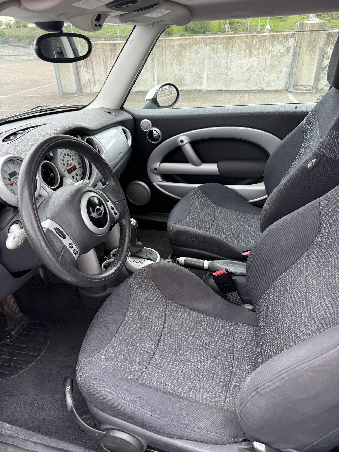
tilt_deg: -30.5
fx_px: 313
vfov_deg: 71.6
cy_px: 226
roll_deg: +1.9
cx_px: 170
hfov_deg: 56.8
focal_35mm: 24
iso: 80
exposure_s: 1/312
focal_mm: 6.76
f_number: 1.78
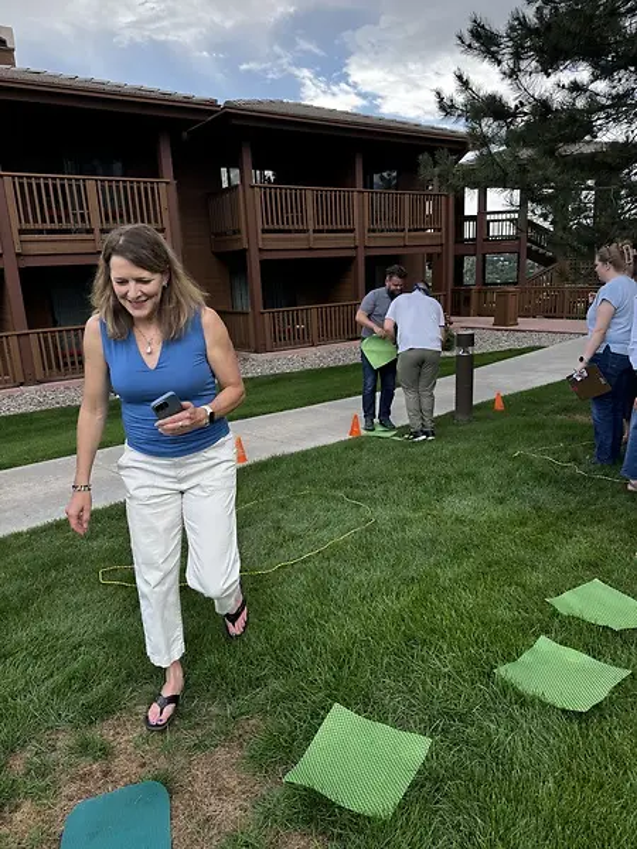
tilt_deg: -13.7
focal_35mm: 24
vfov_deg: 71.6
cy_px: 424
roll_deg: +4.7
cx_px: 318
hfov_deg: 56.8
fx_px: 589
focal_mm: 6.76
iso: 80
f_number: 1.78
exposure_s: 1/484
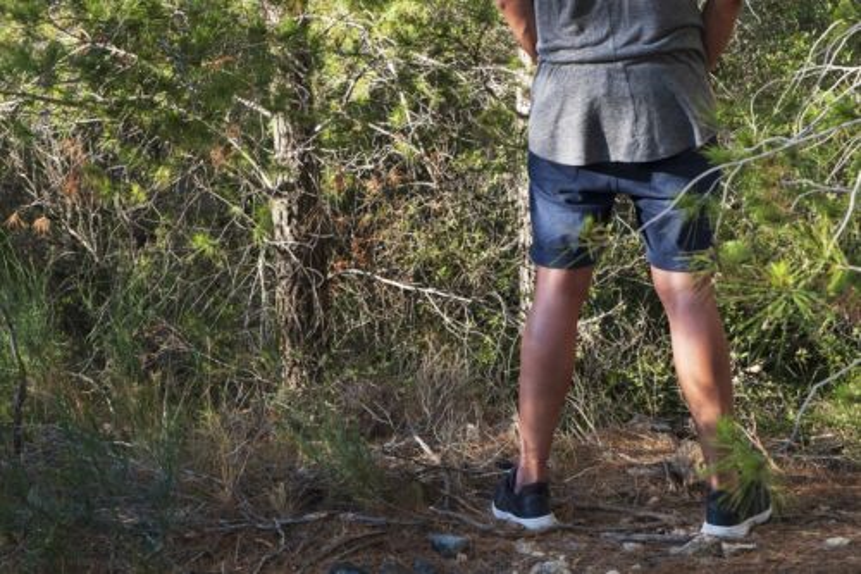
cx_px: 430
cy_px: 287
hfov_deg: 29.3
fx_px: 1650
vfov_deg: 19.7
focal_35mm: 69
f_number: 8
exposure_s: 1/30
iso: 200
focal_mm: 46.3
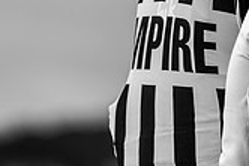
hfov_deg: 2.0
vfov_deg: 1.3
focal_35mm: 1050
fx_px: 7269
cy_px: -53
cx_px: 321
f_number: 4
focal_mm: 300
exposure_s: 1/320
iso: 50
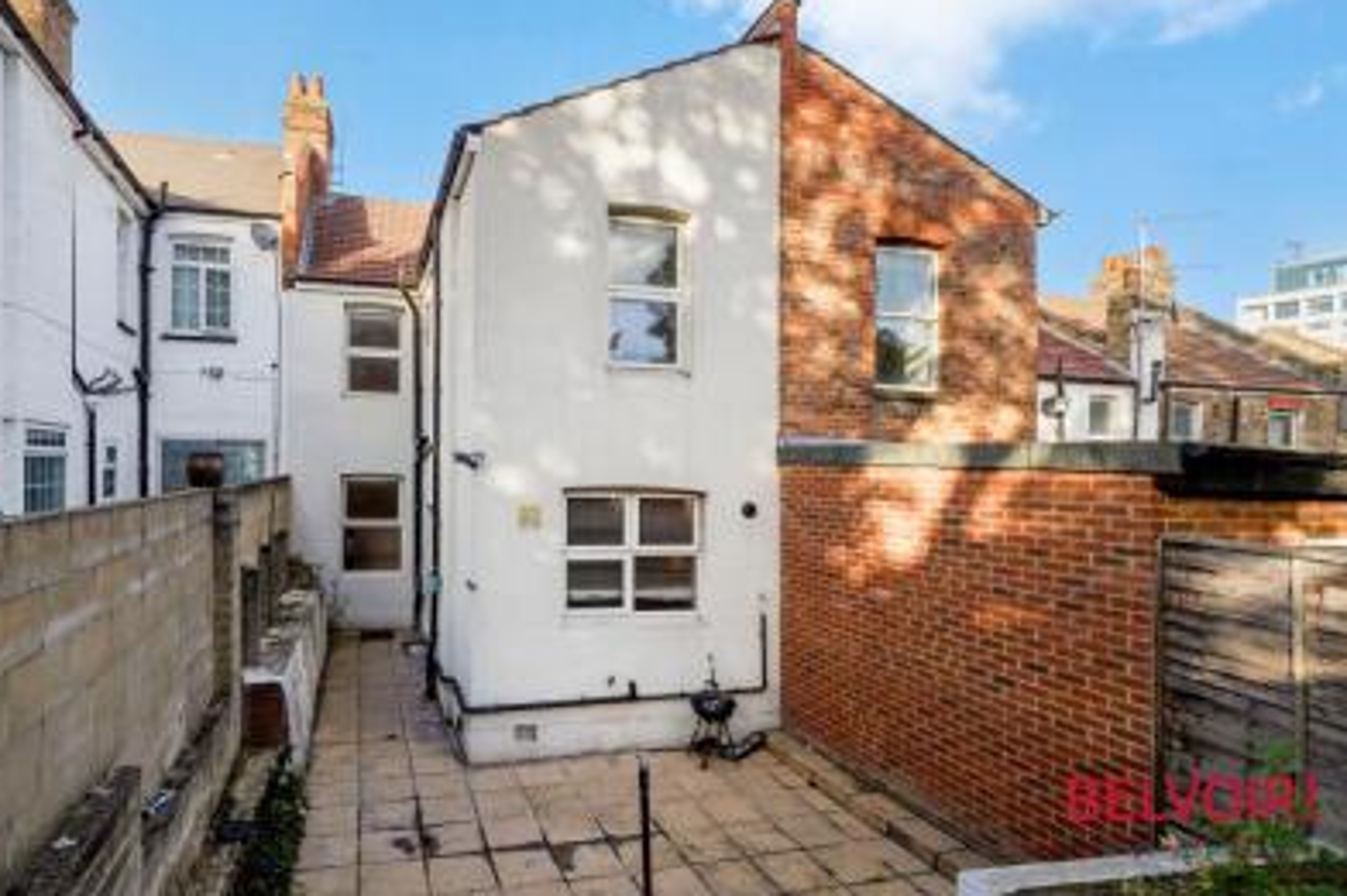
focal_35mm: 17
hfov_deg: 92.2
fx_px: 636
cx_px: 546
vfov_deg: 69.8
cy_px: 369
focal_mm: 14
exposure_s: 1/125
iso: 500
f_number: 11
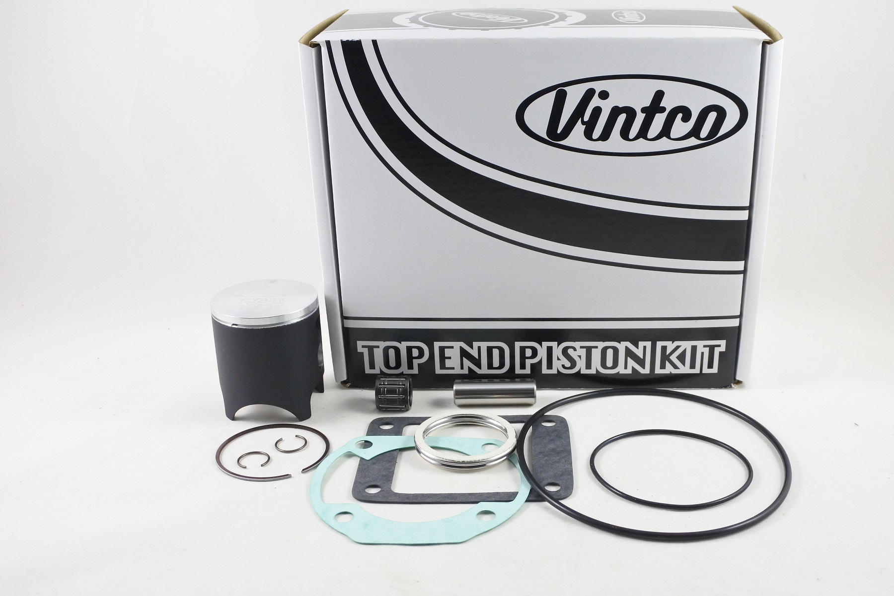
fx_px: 745
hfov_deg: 61.9
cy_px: 298
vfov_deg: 43.6
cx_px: 447
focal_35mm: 30
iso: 500
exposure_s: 1/125
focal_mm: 11.2
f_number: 3.8
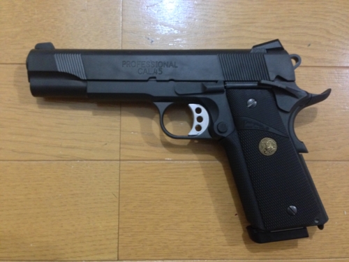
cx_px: 174
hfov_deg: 55.4
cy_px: 131
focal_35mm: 33
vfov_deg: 42.9
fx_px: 333
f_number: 2.4
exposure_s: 1/15
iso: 640
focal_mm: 4.12
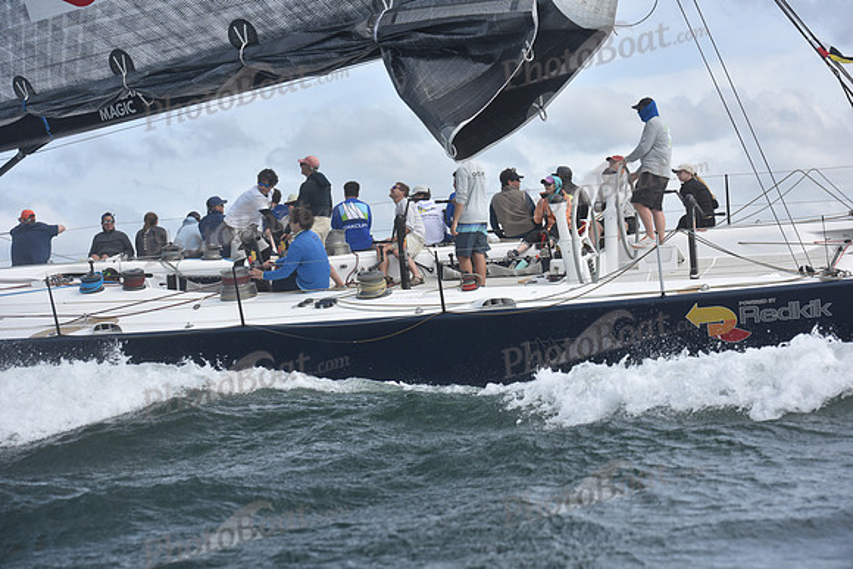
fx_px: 1659
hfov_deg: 28.8
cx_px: 426
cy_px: 284
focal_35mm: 70
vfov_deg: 19.5
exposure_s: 1/1250
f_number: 5.6
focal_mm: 70
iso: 200
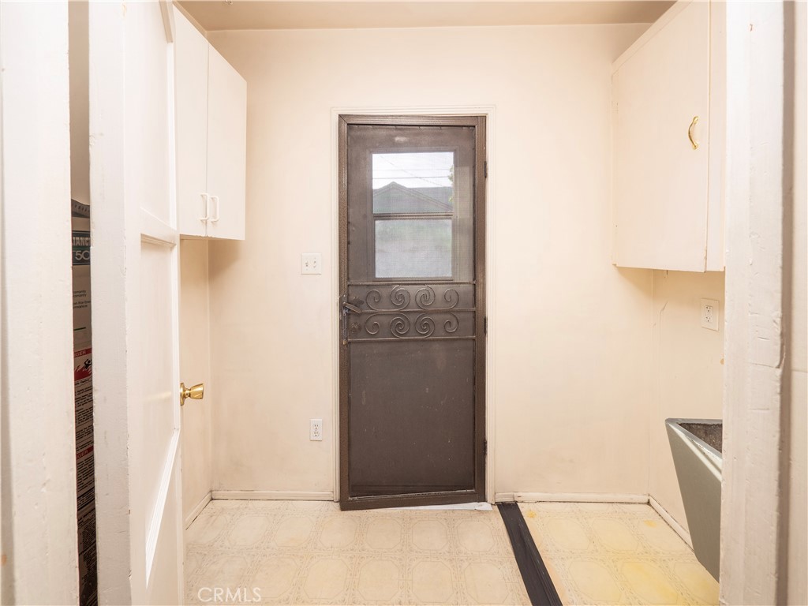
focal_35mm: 15
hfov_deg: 98.2
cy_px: 303
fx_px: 350
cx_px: 404
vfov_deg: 81.7
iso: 250
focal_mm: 7
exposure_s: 1/20
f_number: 8
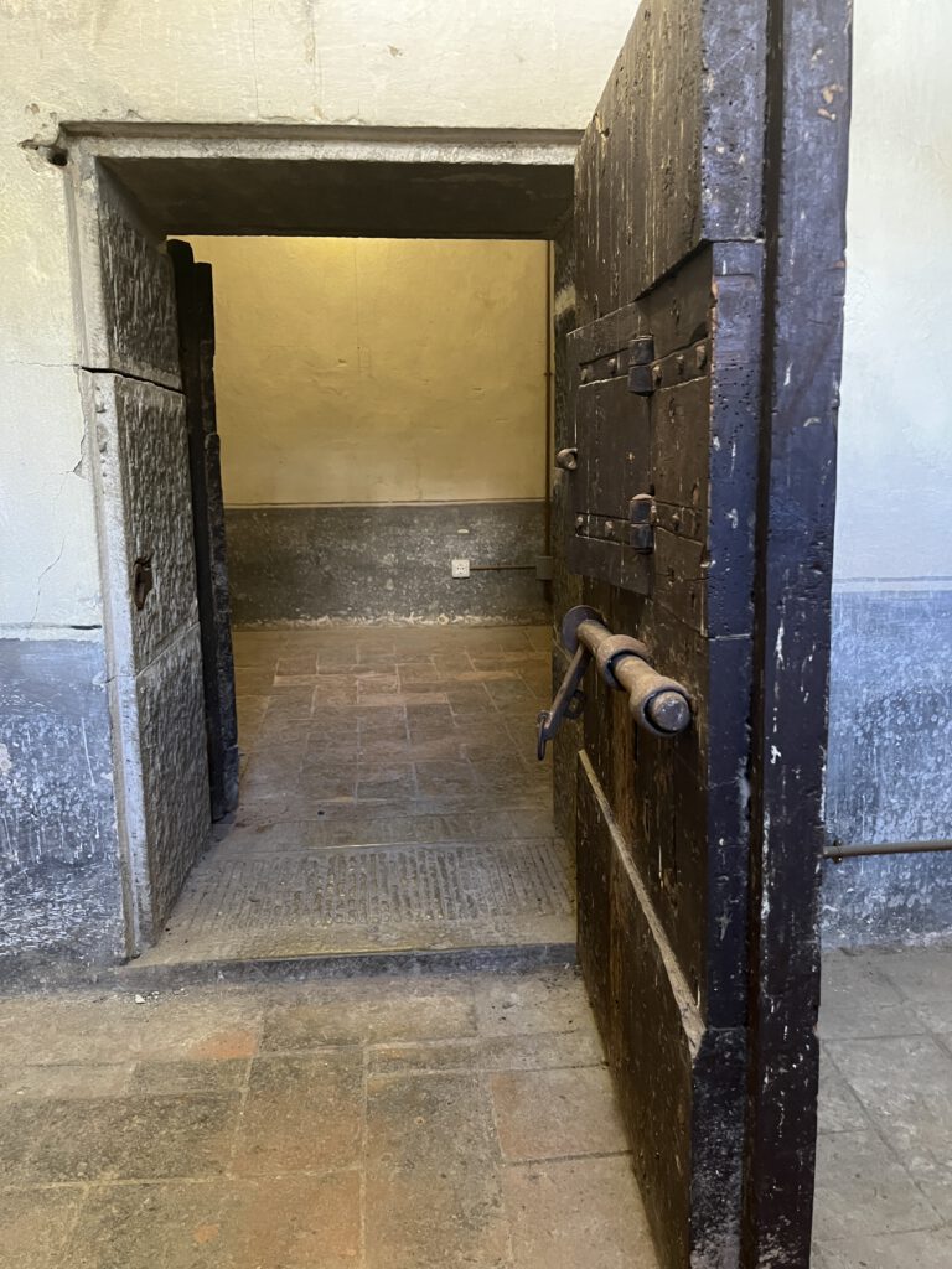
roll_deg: +1.9
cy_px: 634
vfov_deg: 67.3
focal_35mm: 26
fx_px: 953
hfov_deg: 53.1
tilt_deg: -9.6
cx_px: 476
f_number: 1.6
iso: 640
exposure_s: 1/40
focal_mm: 5.1
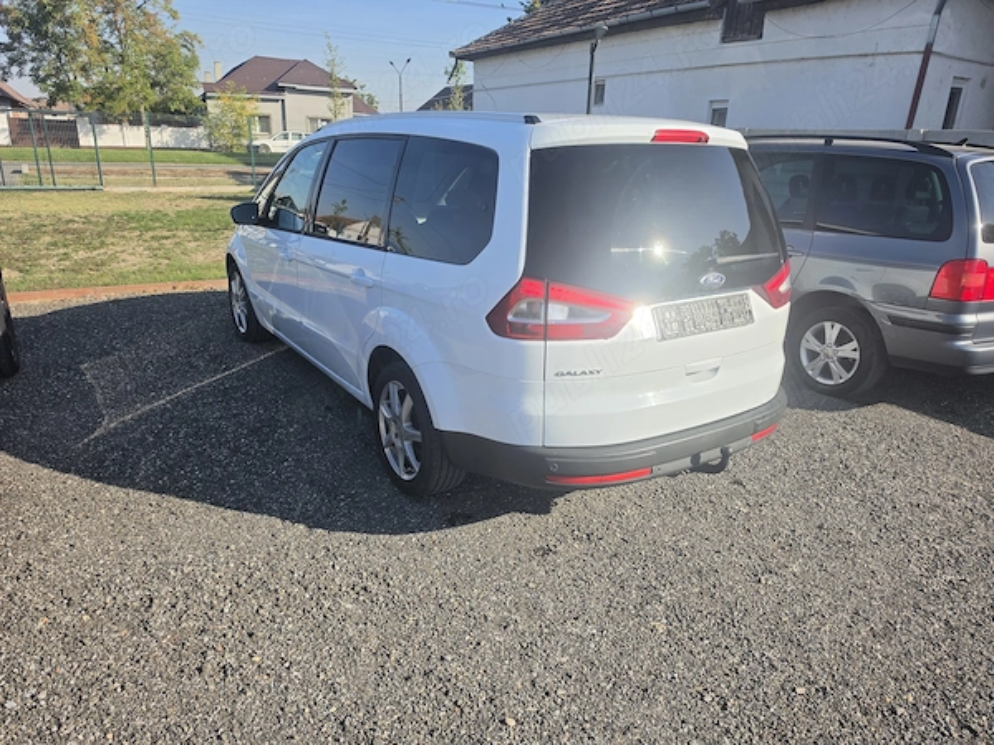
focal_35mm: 23
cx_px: 497
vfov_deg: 58.9
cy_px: 372
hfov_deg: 73.9
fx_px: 660
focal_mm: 6.5
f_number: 1.4
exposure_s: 1/7939
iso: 50
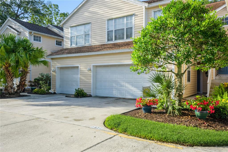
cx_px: 114
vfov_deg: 43.6
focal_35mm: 30
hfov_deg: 61.9
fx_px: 190
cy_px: 76
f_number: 8
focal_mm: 20
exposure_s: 1/400
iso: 200
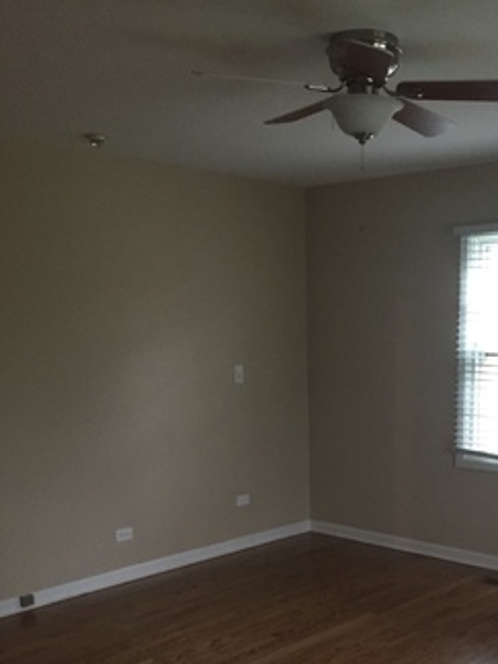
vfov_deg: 42.6
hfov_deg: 33.0
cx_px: 367
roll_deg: +0.1
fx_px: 825
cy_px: 490
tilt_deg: -7.9
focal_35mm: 43
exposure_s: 1/30
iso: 200
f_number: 2.2
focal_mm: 4.15
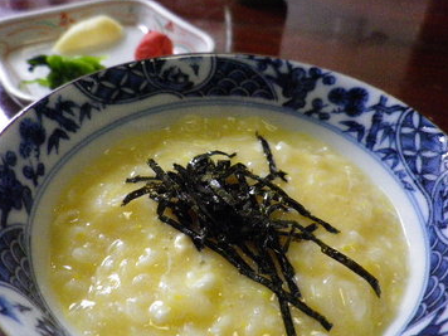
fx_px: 427
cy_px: 172
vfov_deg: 42.9
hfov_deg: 55.3
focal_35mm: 33
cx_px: 204
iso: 320
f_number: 3.2
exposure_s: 1/50
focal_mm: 5
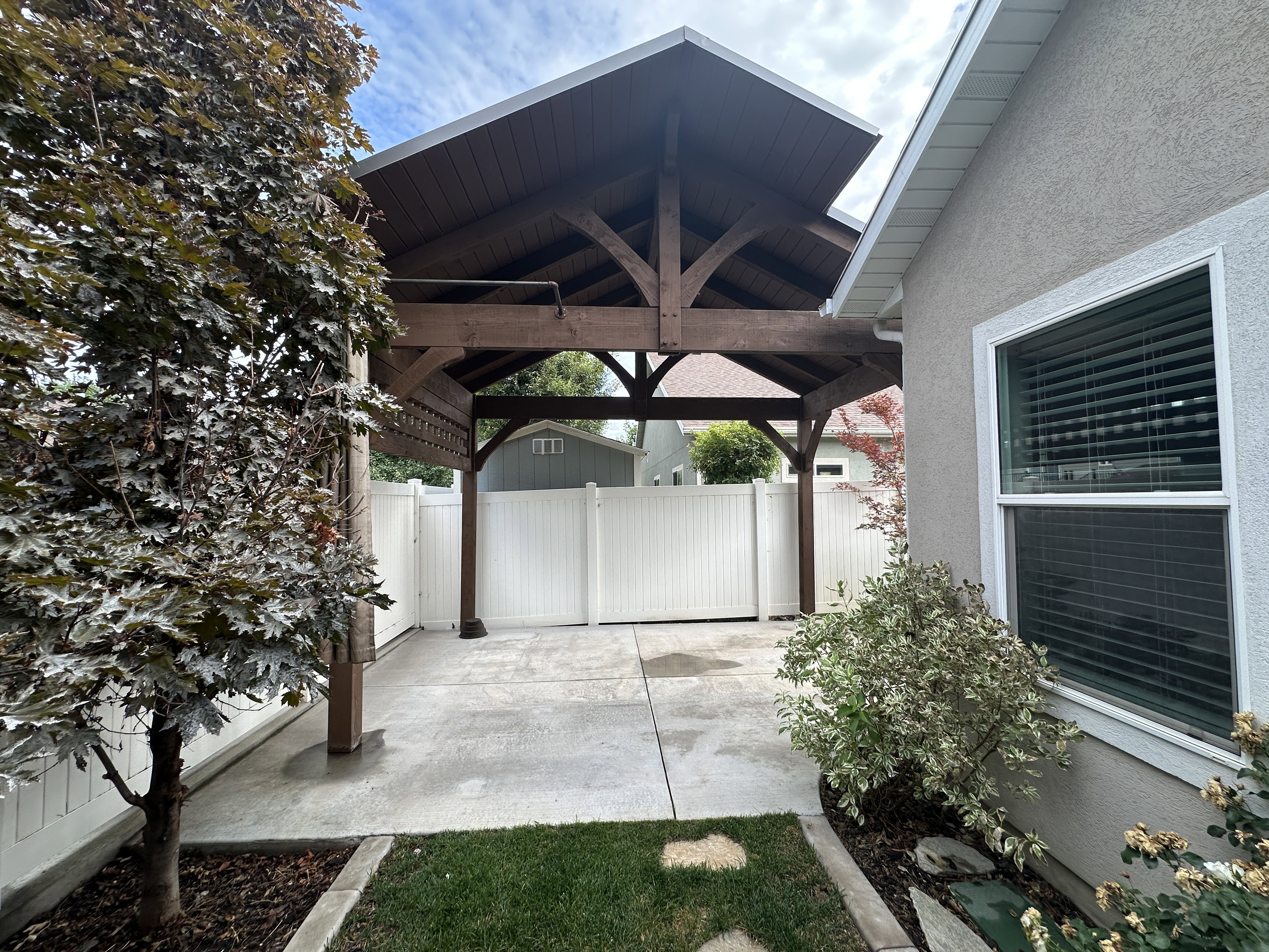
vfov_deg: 85.7
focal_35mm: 14
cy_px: 476
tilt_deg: +3.4
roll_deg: +1.8
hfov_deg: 102.1
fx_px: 513
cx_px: 634
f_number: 2.2
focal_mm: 2.22
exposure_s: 1/303
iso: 40
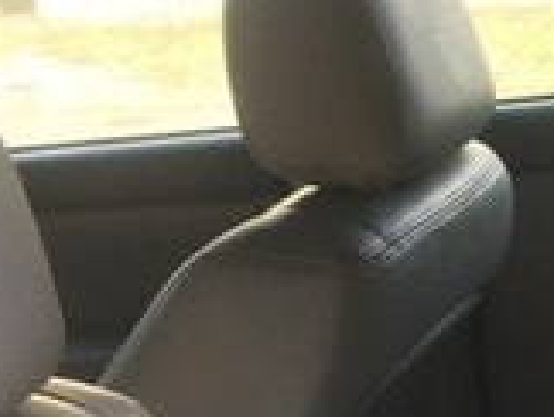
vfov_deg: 11.6
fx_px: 1891
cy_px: 754
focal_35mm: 118
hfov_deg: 15.6
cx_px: 776
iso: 32
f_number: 2.2
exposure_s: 1/100
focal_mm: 4.15
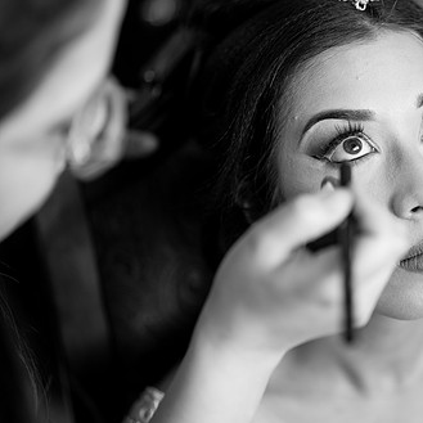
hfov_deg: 22.6
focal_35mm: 75
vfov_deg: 23.1
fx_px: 1037
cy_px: 195
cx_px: 372
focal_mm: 50
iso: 250
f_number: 1.4
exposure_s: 1/160
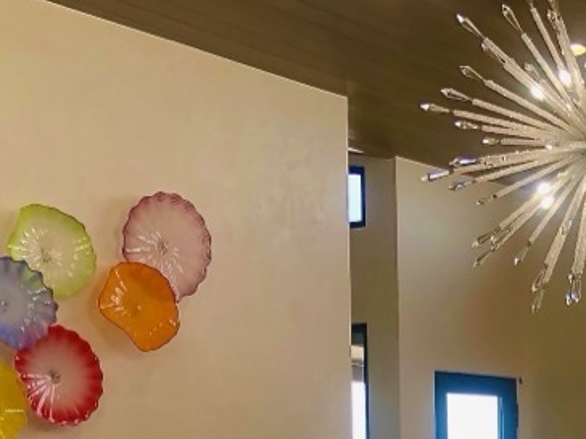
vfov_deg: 18.1
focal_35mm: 77
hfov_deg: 23.2
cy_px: 535
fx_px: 1304
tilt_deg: -5.9
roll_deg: +0.4
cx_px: 700
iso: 40
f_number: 1.8
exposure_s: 1/120
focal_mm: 3.99
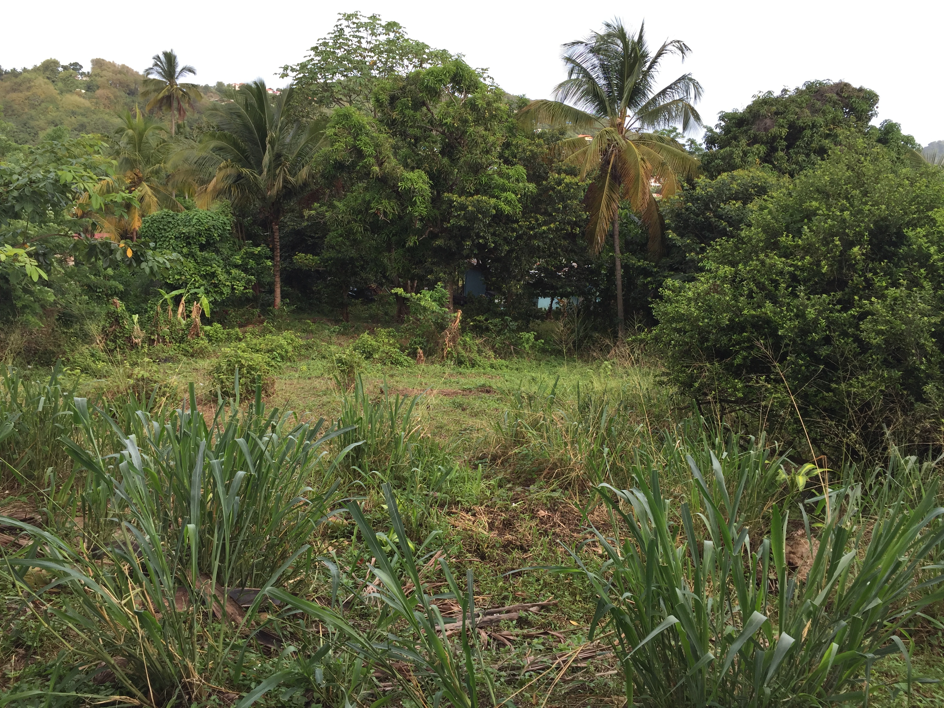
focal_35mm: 29
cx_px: 472
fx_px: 791
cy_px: 354
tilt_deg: -14.9
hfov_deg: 61.7
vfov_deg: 48.2
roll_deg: -4.1
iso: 32
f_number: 2.2
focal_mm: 4.15
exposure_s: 1/476
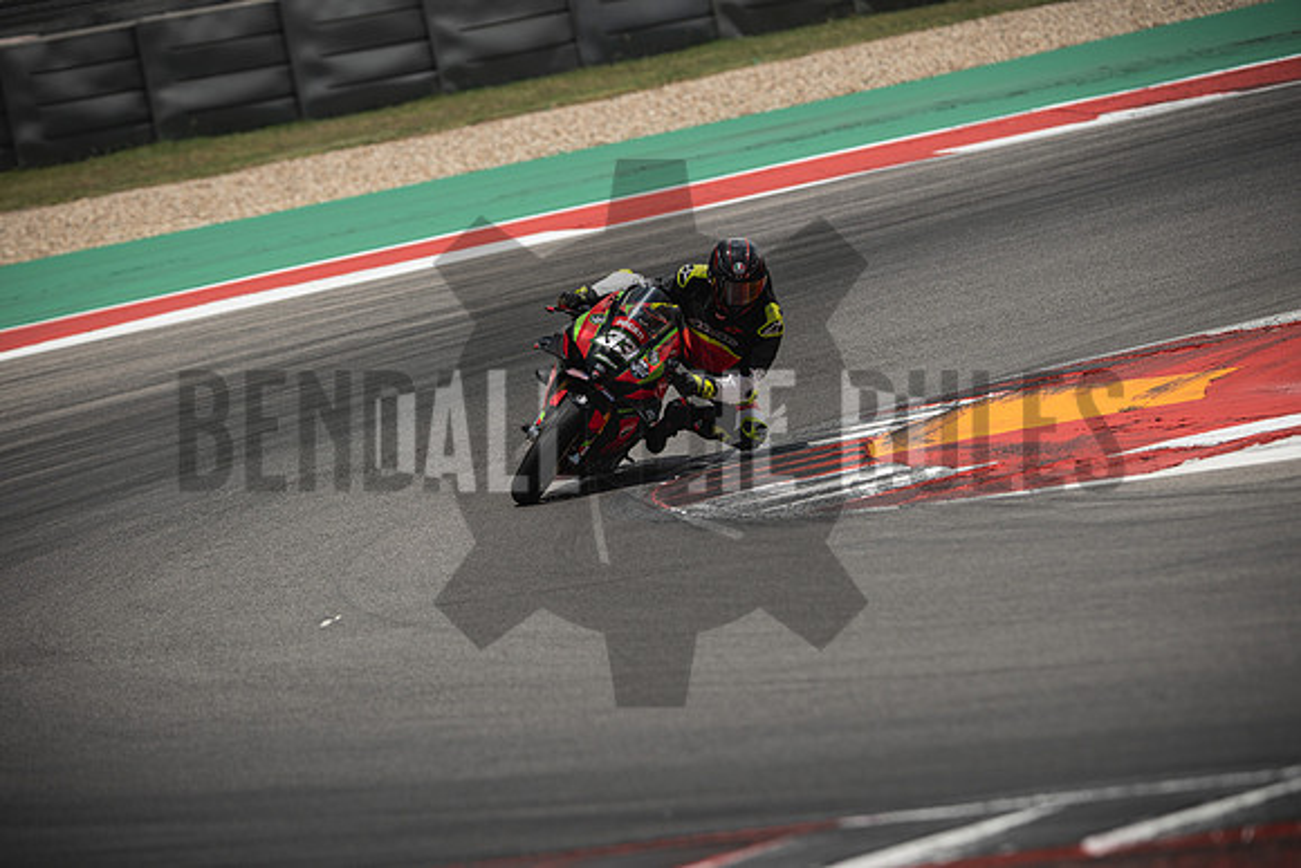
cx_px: 650
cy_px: 434
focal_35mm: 300
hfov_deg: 6.9
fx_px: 10844
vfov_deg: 4.6
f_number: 3.2
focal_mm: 200
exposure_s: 1/2000
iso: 125
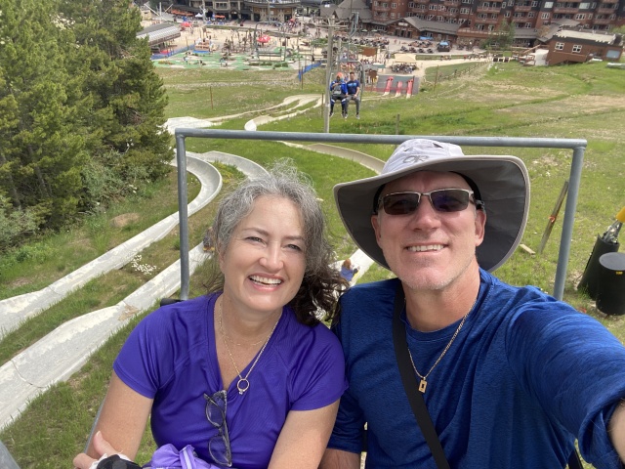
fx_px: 415
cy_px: 234
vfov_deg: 58.9
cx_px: 312
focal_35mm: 23
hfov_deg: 73.9
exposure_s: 1/466
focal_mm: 2.71
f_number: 2.2
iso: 25
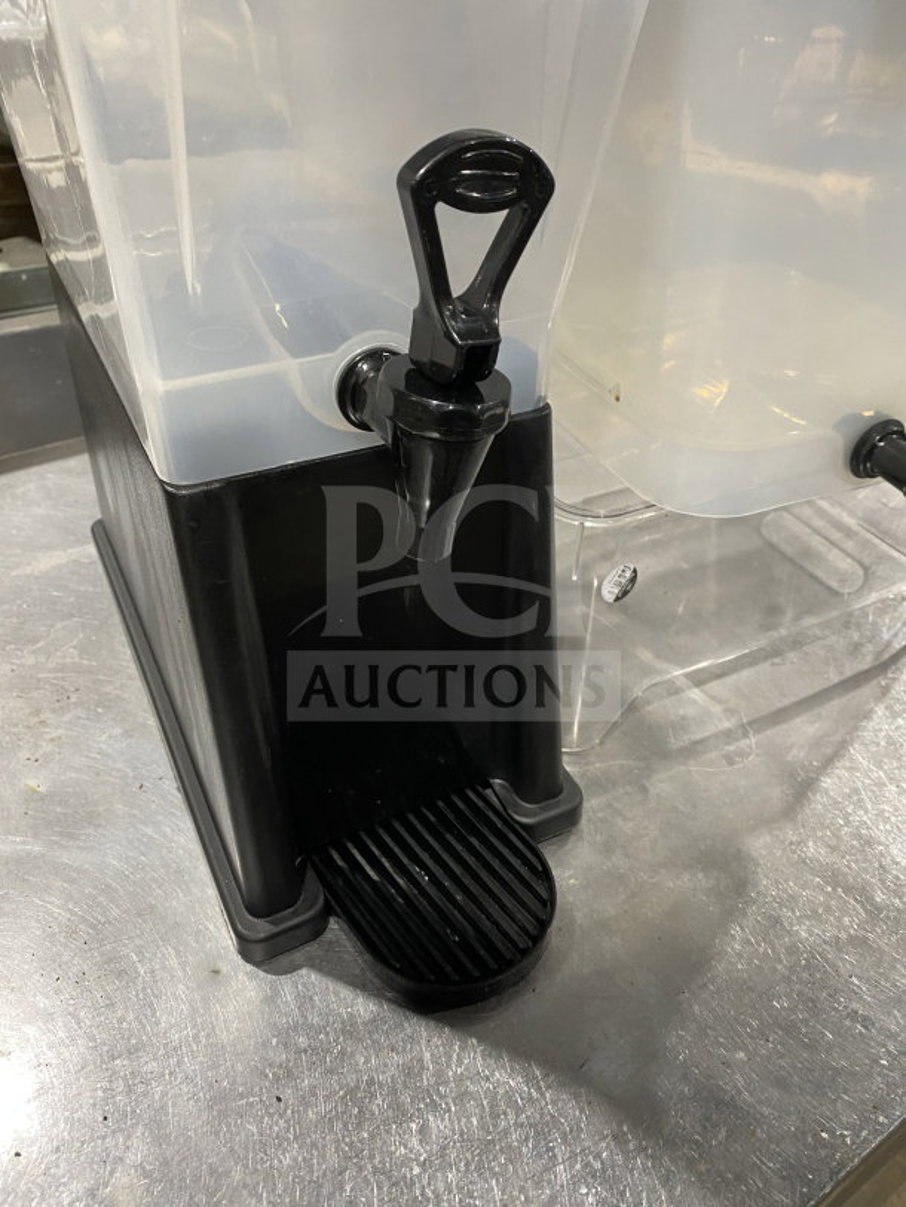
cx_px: 453
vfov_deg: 67.3
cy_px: 604
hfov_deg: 53.1
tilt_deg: -34.8
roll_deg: -2.3
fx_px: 907
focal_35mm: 26
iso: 200
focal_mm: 4.25
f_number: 1.8
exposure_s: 1/60
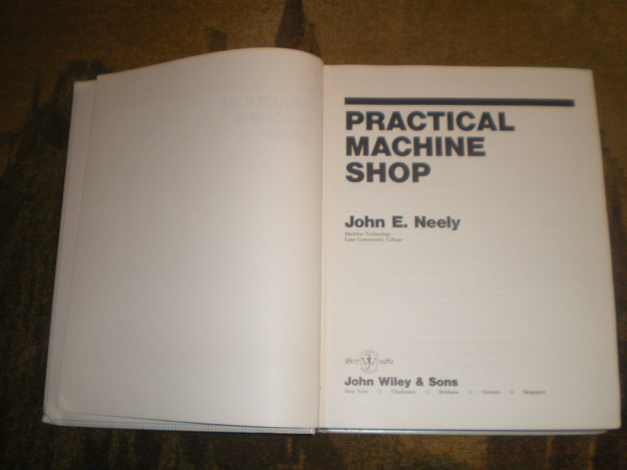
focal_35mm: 38
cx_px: 314
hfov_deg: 49.0
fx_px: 688
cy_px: 235
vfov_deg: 37.7
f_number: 3.1
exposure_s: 1/50
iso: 200
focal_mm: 6.3
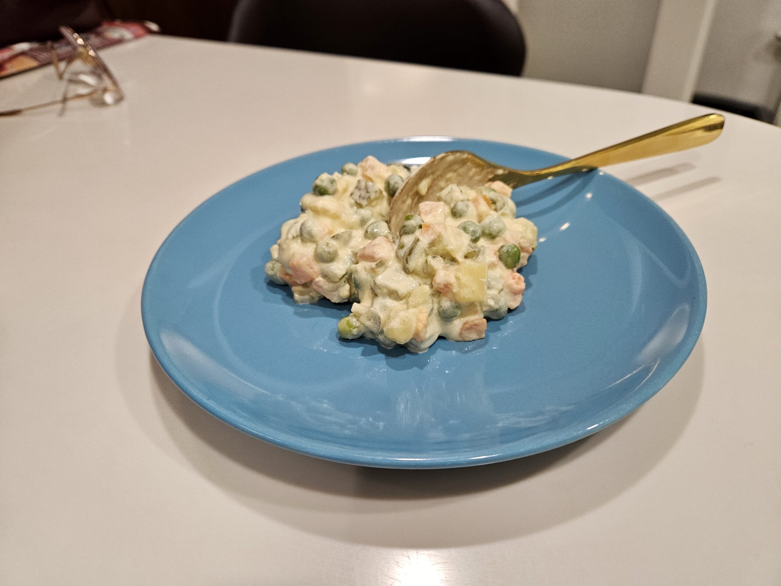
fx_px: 519
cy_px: 293
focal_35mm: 23
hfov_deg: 73.9
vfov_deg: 58.9
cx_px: 390
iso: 400
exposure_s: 1/100
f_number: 1.8
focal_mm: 5.4
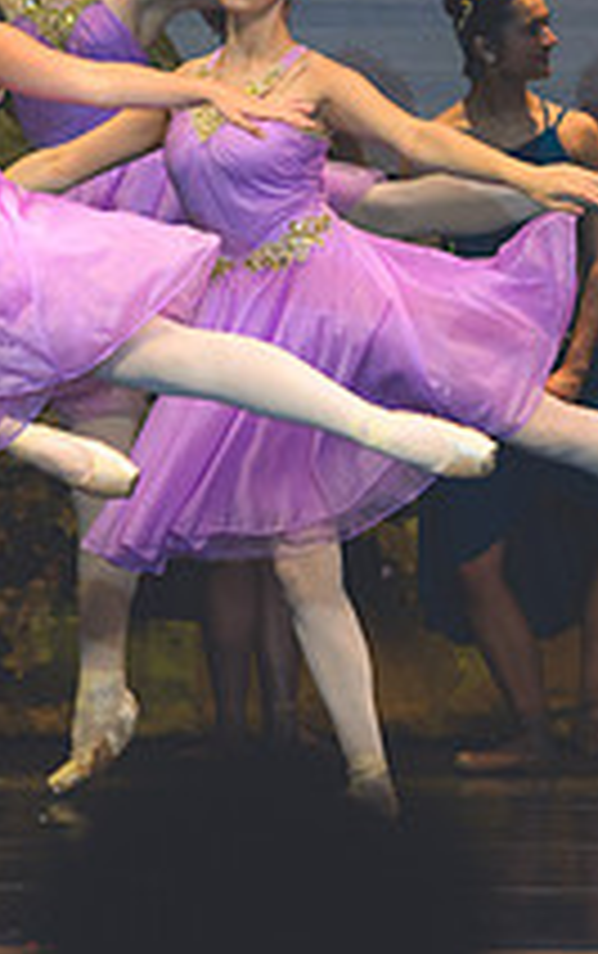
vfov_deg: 3.2
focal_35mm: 646
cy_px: 225
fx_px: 16800
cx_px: -112
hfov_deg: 2.0
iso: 900
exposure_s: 1/500
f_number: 2.8
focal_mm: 155
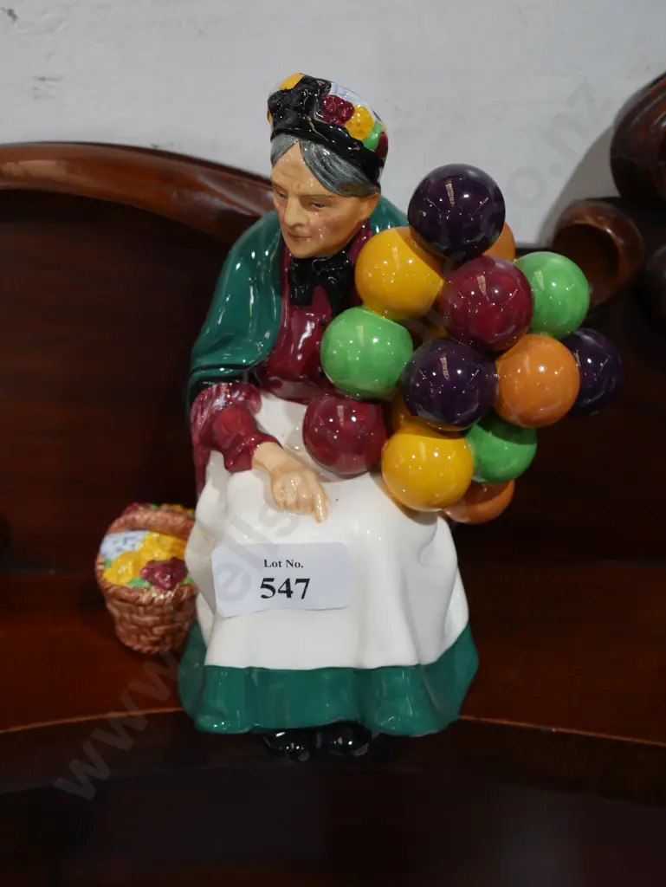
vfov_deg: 39.6
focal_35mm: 48
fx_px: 1230
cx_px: 333
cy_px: 444
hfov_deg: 30.3
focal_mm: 24
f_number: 5.2
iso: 500
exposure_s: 1/60
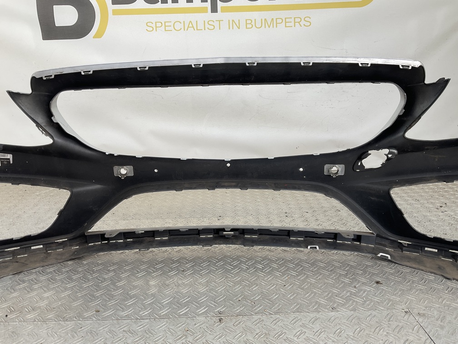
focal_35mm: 29
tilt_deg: -15.9
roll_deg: +0.5
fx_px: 384
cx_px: 229
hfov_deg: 61.7
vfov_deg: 48.2
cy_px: 172
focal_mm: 3
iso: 20
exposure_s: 1/120
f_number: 1.8
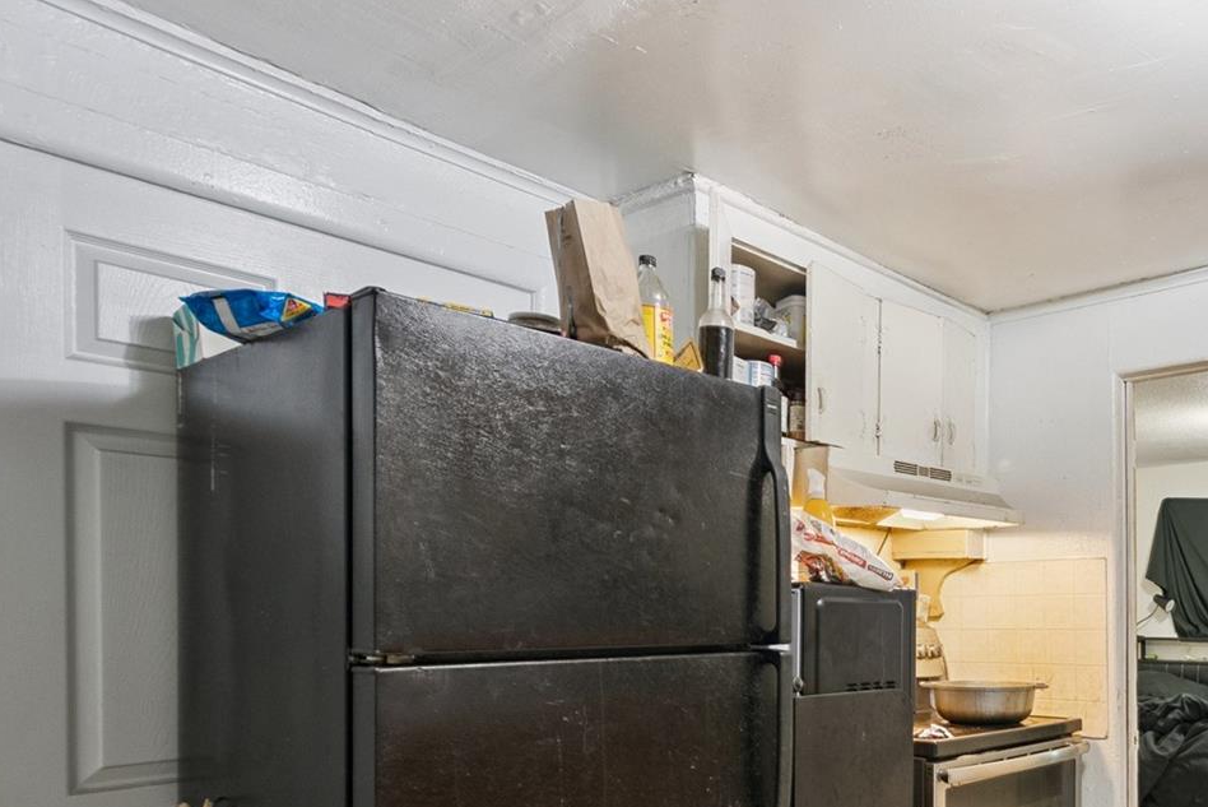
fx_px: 906
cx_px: 965
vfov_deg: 46.5
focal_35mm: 27
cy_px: 589
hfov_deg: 61.8
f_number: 6.3
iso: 3200
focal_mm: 16
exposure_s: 1/50
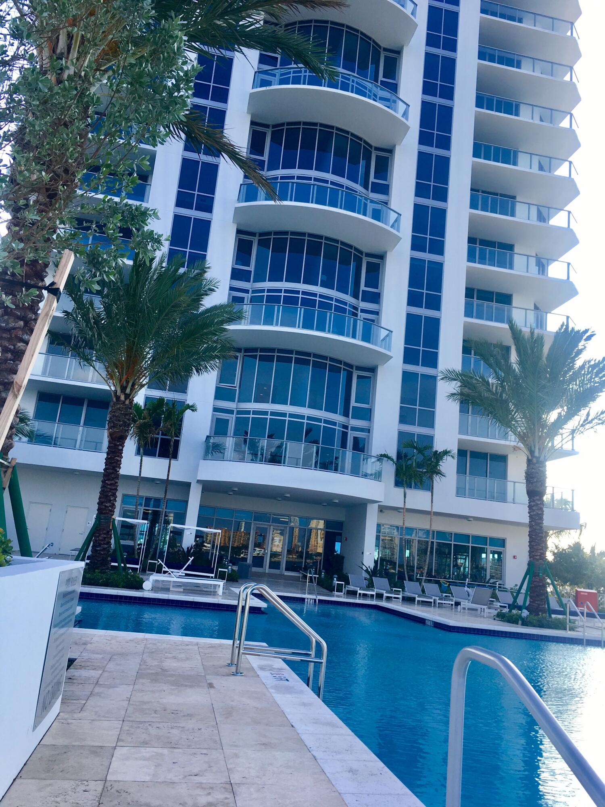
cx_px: 302
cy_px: 404
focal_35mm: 29
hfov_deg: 48.2
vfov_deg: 61.7
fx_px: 676
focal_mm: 4.15
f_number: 2.2
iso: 25
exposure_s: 1/513
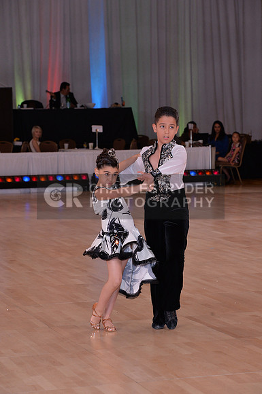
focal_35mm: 122
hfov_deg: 11.2
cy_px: 197
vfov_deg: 16.8
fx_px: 1336
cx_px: 131
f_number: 6.3
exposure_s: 1/250
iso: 2000
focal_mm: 122
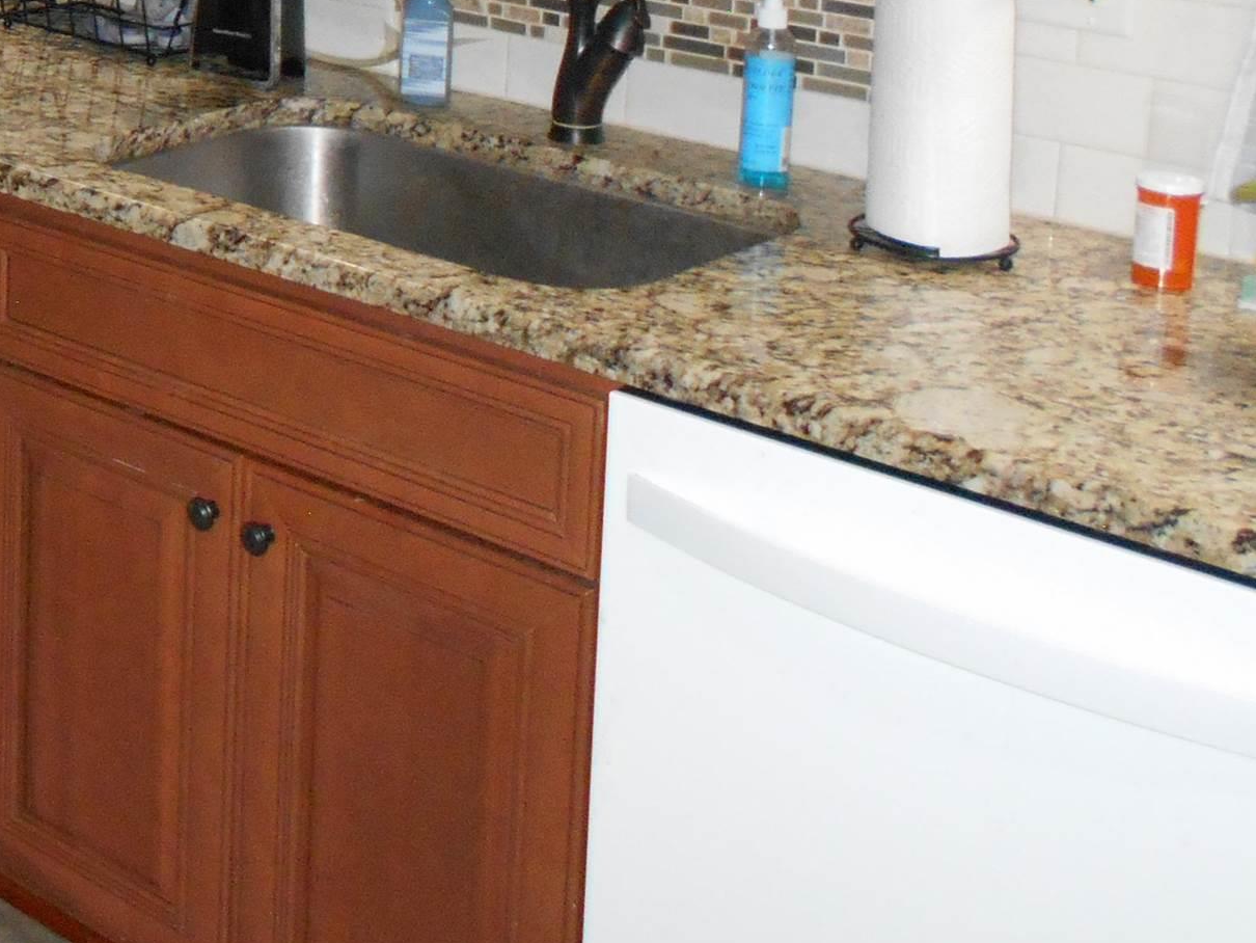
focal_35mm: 66
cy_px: -140
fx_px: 2395
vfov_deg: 21.0
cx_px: -203
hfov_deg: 26.5
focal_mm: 4.6
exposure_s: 1/25
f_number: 3.2
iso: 400
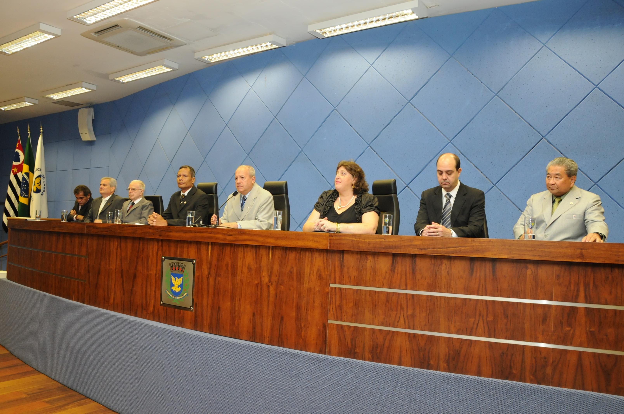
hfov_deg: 62.0
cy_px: 207
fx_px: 519
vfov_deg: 43.5
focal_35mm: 30
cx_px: 312
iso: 1000
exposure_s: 1/40
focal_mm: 20
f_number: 5.6
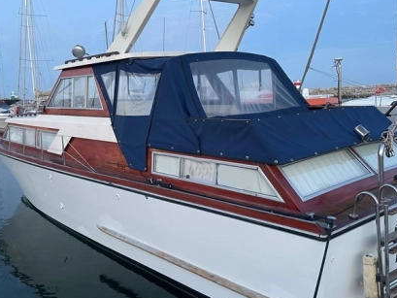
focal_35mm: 35
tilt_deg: -3.8
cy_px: 140
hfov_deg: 52.5
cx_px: 178
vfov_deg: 40.7
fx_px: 402
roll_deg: +1.9
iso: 320
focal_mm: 4.2
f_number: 1.6
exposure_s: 1/60
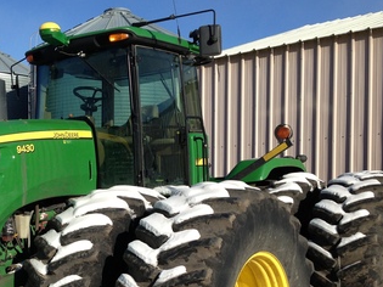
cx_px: 109
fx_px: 630
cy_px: 224
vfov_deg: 25.3
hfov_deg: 33.3
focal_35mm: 57
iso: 50
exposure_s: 1/1808
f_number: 2.4
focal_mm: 4.13
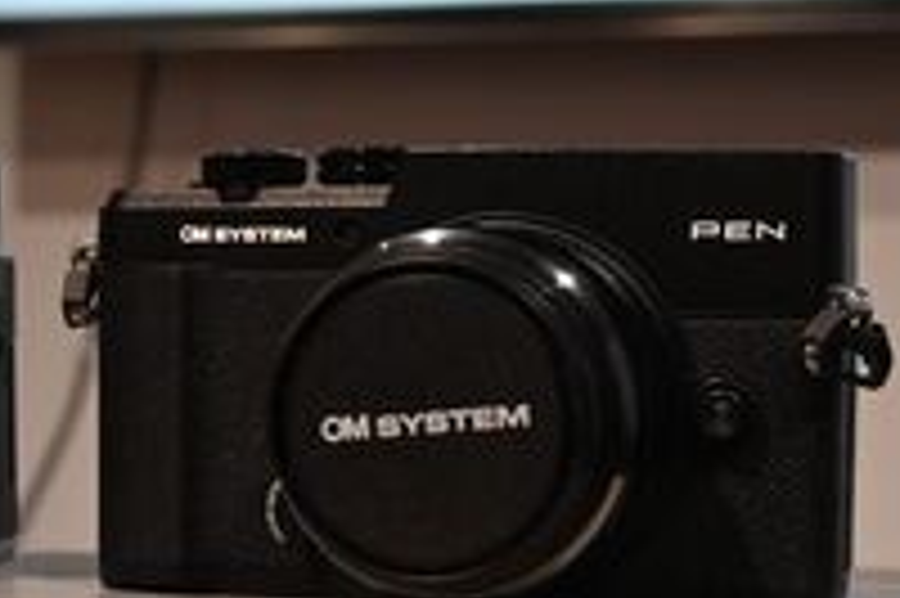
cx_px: 158
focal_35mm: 82
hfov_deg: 24.2
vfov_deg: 16.4
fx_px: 2061
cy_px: 481
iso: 1000
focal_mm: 27.5
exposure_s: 1/80
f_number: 6.3
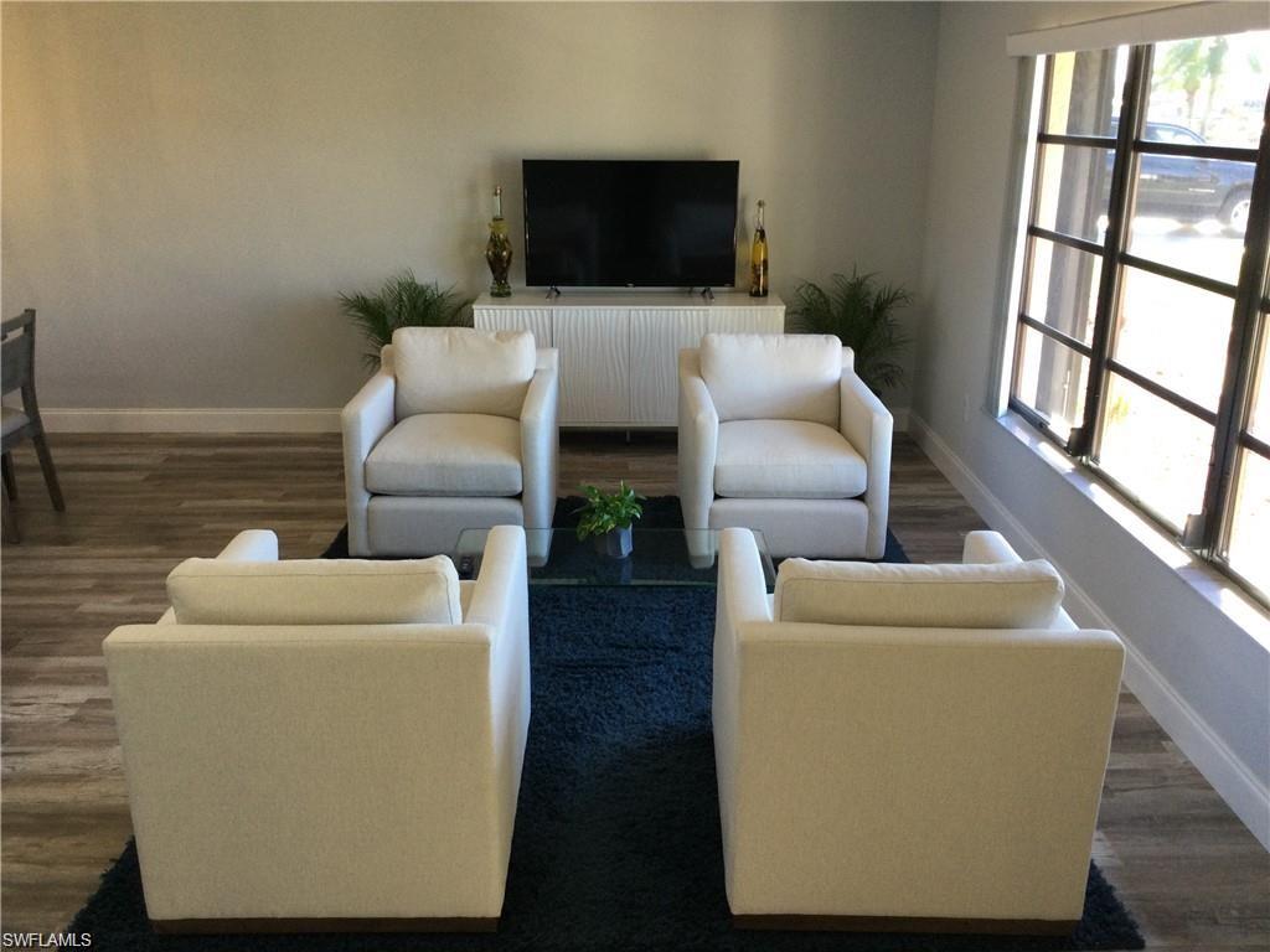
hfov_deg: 58.4
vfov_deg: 45.4
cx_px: 635
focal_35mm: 31
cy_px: 476
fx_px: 1137
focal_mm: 3.3
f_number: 2.4
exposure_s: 1/30
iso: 50
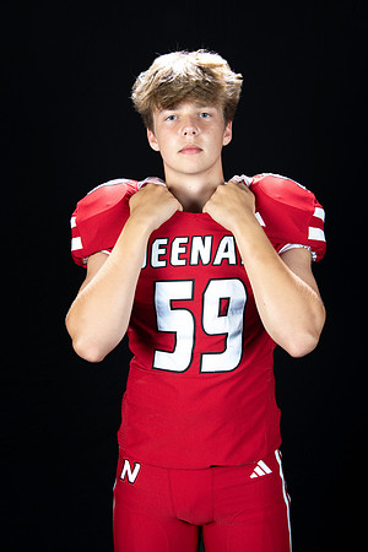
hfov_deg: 21.9
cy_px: 276
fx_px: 951
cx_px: 184
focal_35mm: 62
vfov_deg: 32.4
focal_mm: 62
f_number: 9
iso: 320
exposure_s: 1/160
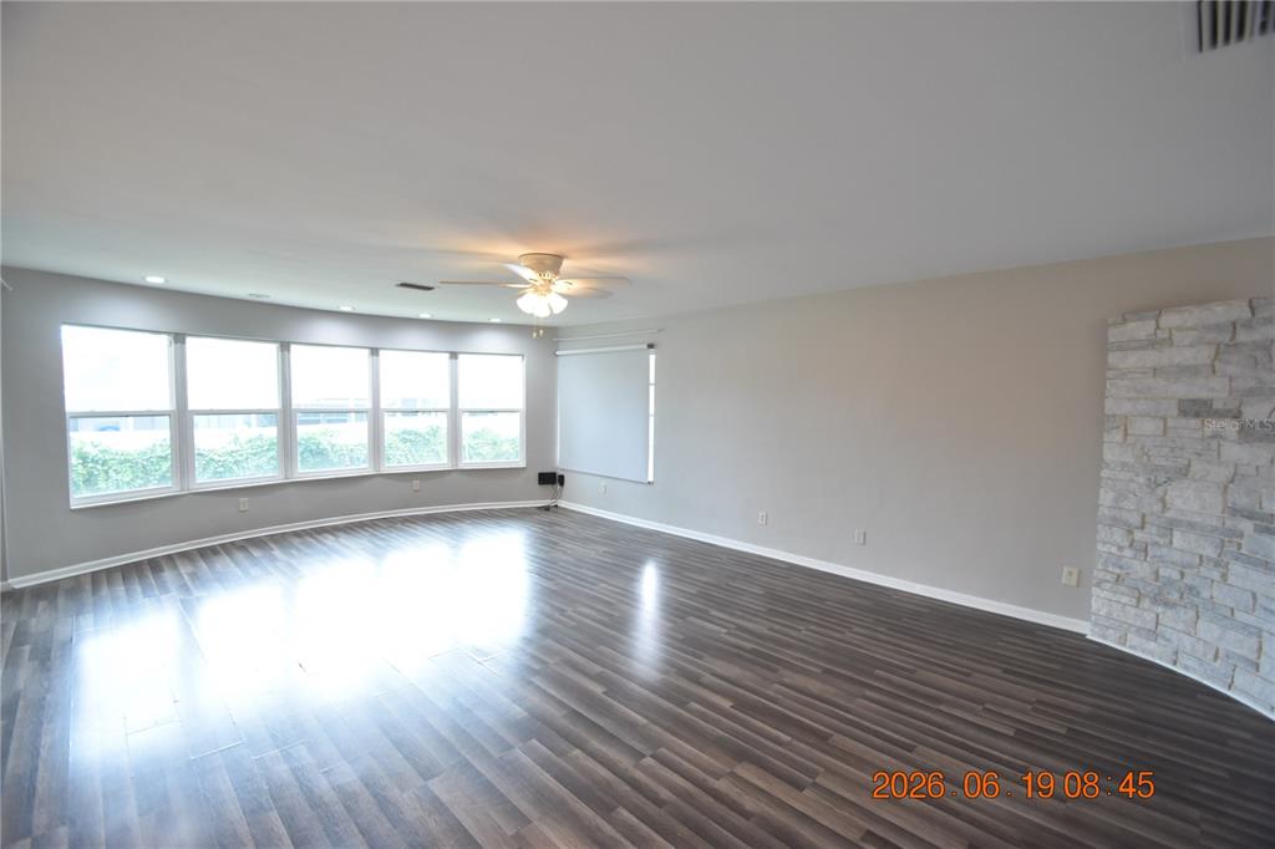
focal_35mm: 15
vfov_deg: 77.3
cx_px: 638
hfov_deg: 100.4
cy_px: 424
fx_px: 531
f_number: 3.5
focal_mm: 10
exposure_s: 1/60
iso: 800
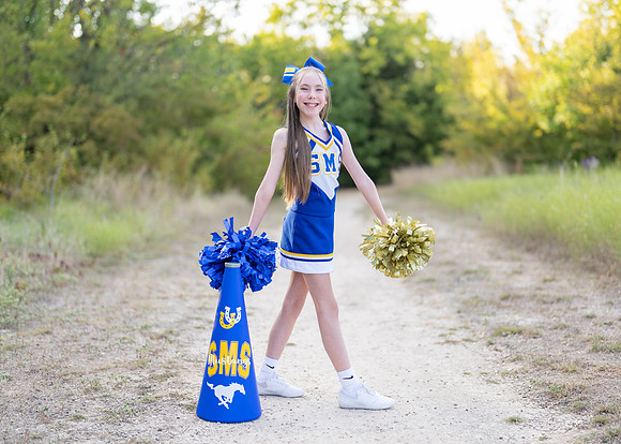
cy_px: 227
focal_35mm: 58
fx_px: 1019
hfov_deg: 33.9
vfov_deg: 24.5
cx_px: 331
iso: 100
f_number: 1.2
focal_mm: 50
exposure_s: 1/1000
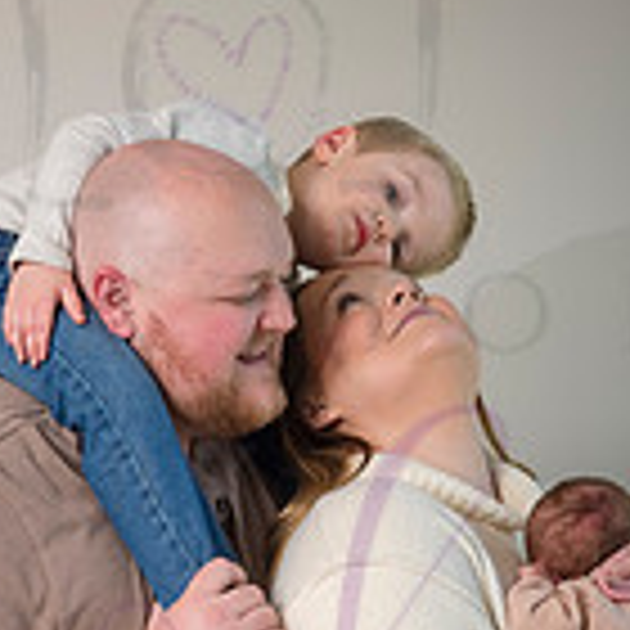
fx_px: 4798
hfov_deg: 7.5
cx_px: 243
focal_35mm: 233
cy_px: 472
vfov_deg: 7.5
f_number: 8
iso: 500
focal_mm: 85
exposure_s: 1/250
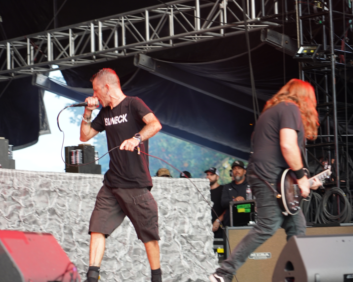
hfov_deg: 16.2
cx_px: 164
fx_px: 1243
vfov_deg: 13.0
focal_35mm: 119
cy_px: 141
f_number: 4
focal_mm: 105
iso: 800
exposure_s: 1/125
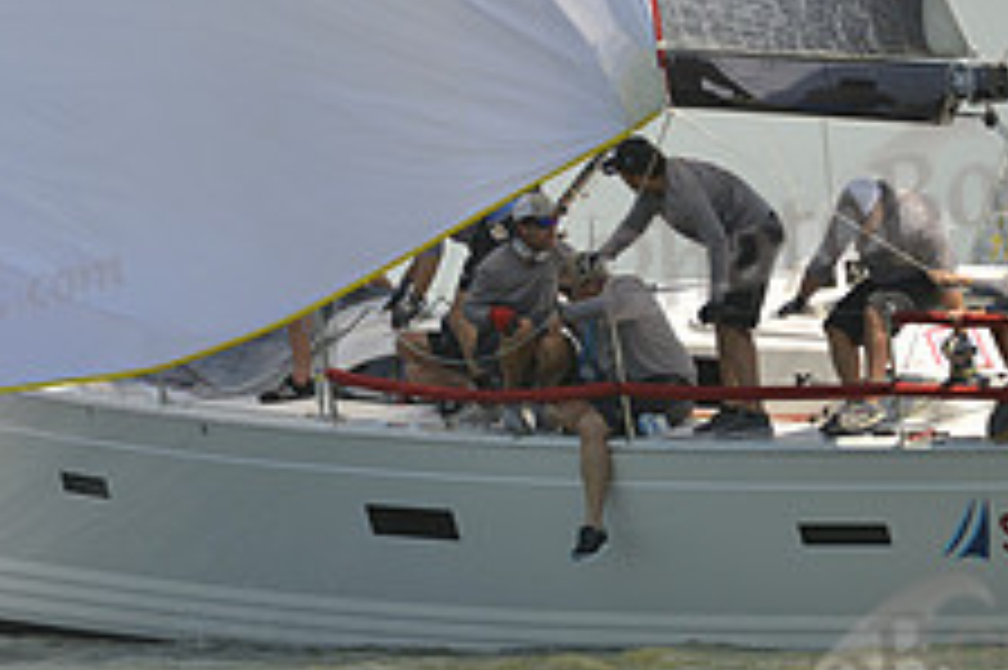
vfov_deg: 2.6
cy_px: 38
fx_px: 14493
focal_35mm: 518
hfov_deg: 4.0
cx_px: 360
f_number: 5.6
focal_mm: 200
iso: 200
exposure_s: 1/1250
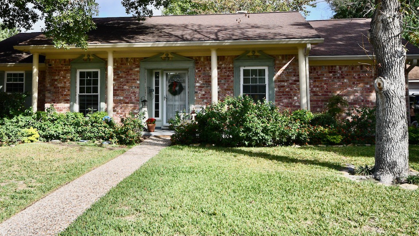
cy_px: 69
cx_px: 169
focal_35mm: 38
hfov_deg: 52.4
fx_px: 422
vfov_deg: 30.8
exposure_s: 1/500
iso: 640
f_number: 11
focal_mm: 20
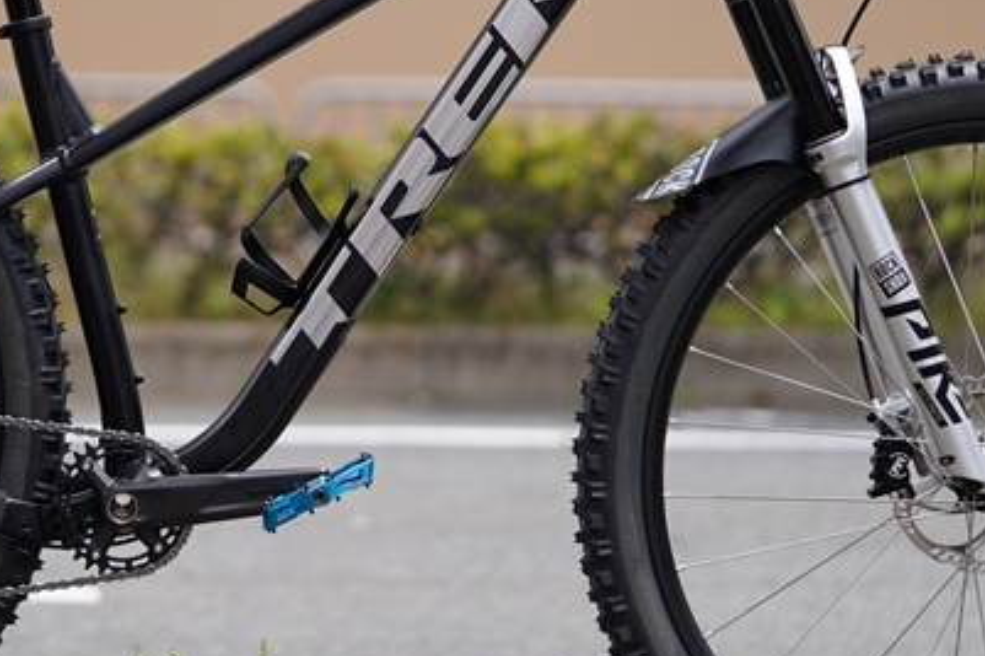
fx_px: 5524
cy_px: 170
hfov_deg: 10.2
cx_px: 322
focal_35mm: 202
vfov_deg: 6.8
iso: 100
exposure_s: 1/1000
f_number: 2.8
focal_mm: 90
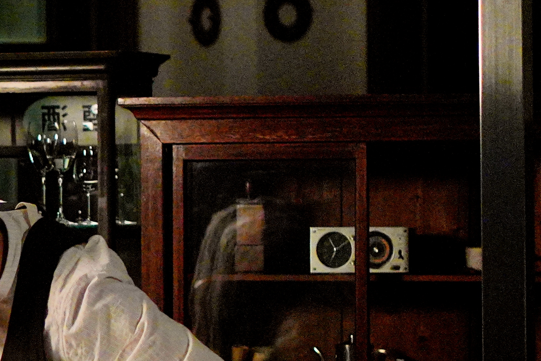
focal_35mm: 392
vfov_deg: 3.5
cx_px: -213
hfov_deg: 5.2
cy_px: 283
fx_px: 5892
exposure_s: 1/320
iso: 4000
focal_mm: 85
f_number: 1.8
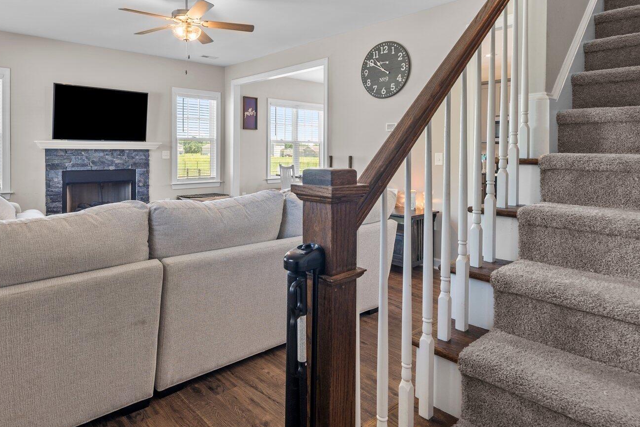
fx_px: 391
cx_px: 276
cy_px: 155
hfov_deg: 78.1
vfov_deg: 56.4
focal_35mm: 22
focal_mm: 14
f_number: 8
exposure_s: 1/4
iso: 100
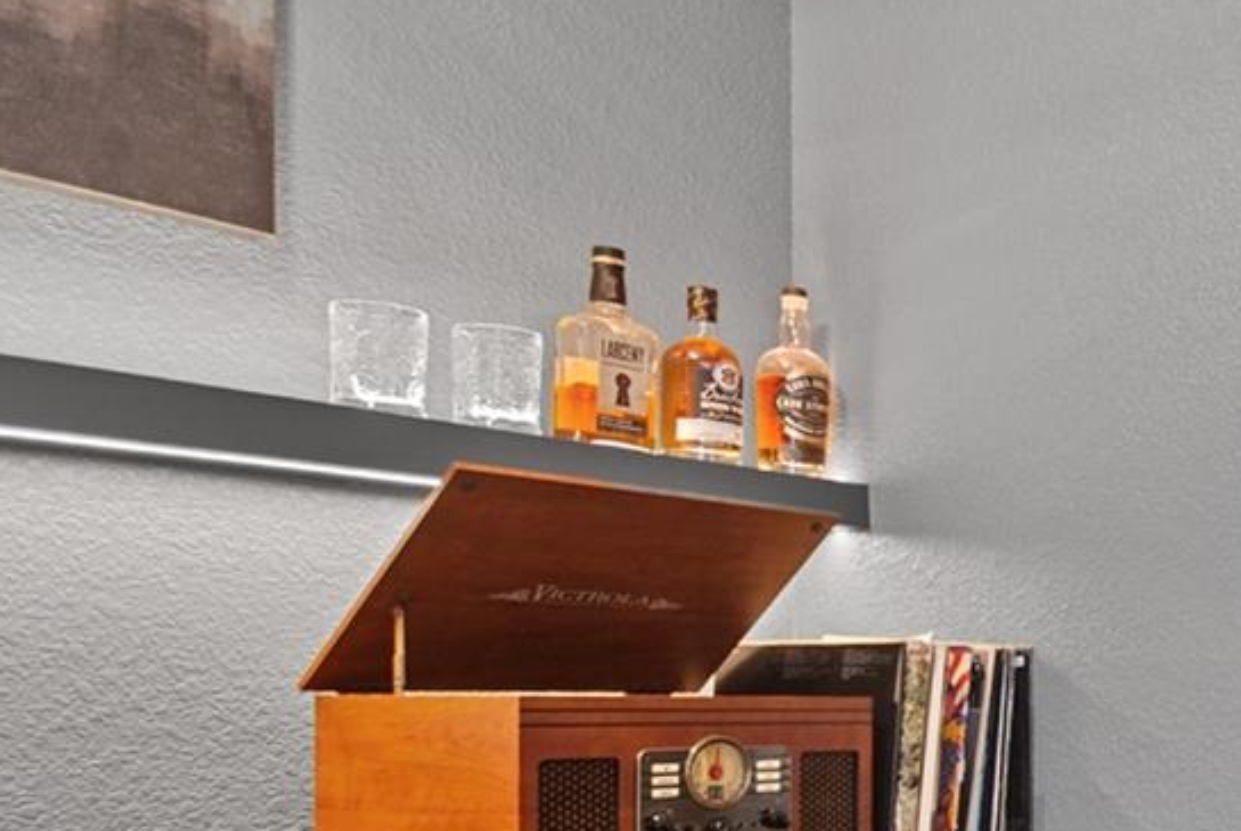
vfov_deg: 30.2
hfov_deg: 33.3
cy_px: 608
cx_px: 1596
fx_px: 1519
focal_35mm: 44
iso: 200
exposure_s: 1/2
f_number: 3.5
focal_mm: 10
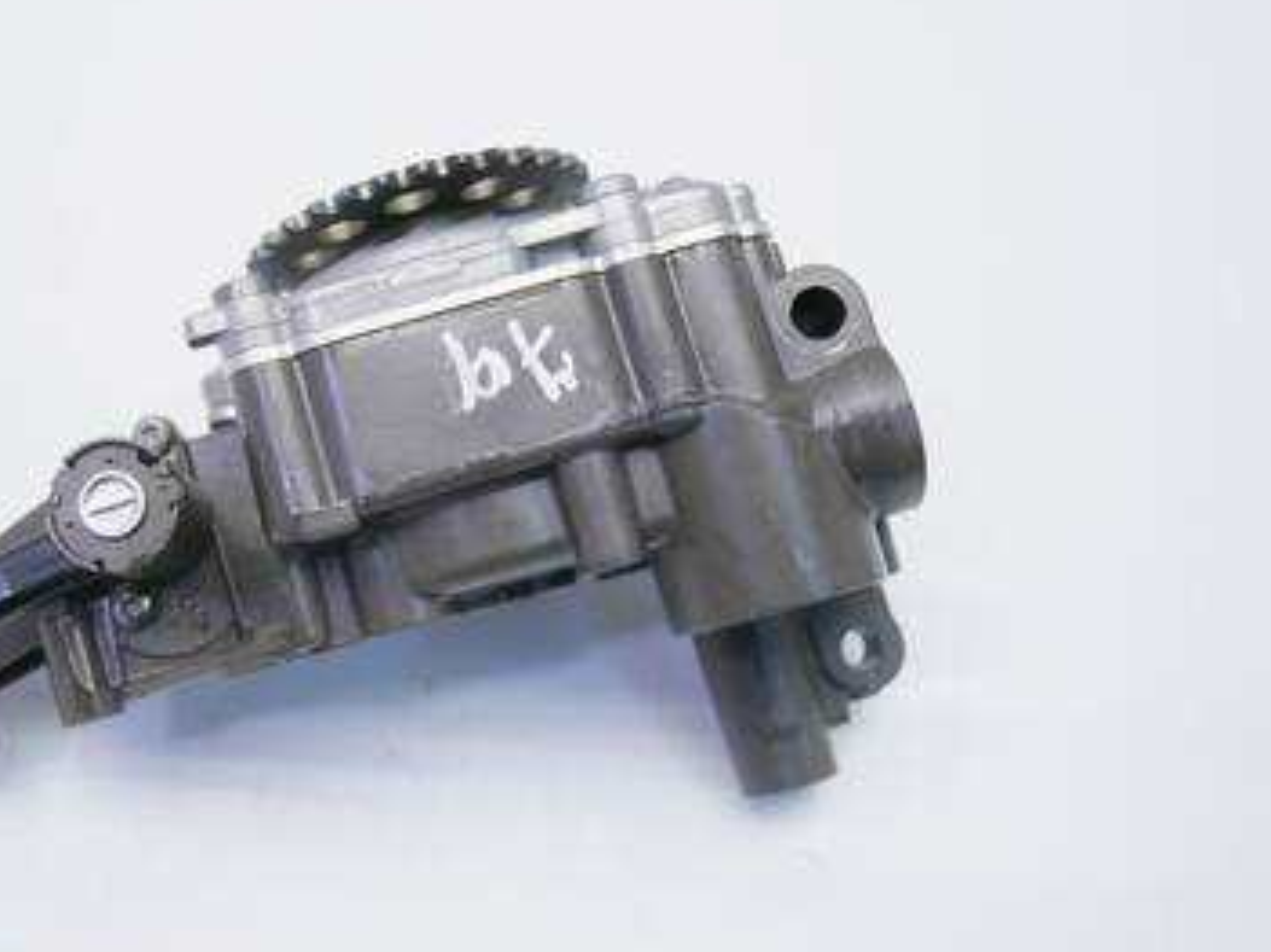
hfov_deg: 45.2
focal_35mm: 41
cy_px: 481
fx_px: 1505
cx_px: 431
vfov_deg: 35.1
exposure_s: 1/100
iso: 200
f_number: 3.7
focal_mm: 15
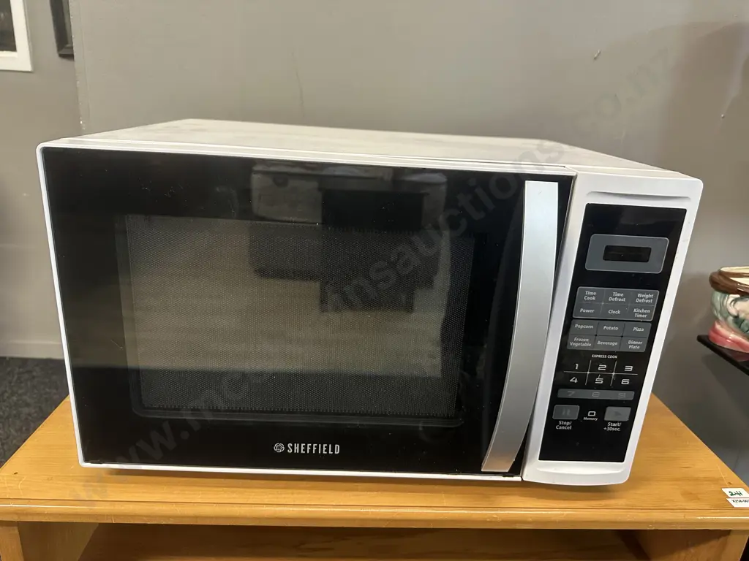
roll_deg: -4.1
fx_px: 519
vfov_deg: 56.8
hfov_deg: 71.6
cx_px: 374
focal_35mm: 24
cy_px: 280
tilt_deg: -18.4
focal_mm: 6.86
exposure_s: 1/50
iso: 320
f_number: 1.78
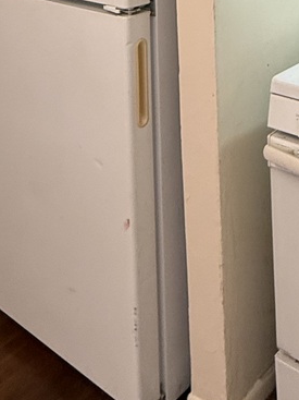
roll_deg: +0.7
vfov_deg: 29.9
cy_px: -80
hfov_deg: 25.9
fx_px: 634
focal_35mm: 55
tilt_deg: -5.9
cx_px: 256
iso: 200
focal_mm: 2.22
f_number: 2.2
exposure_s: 1/120
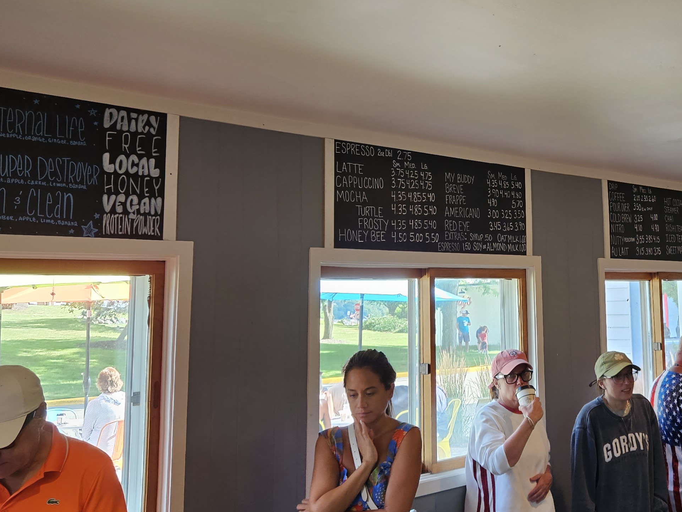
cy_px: 167
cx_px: 557
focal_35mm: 48
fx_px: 946
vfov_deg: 30.0
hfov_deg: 38.0
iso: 100
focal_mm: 5.4
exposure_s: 1/120
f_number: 1.8
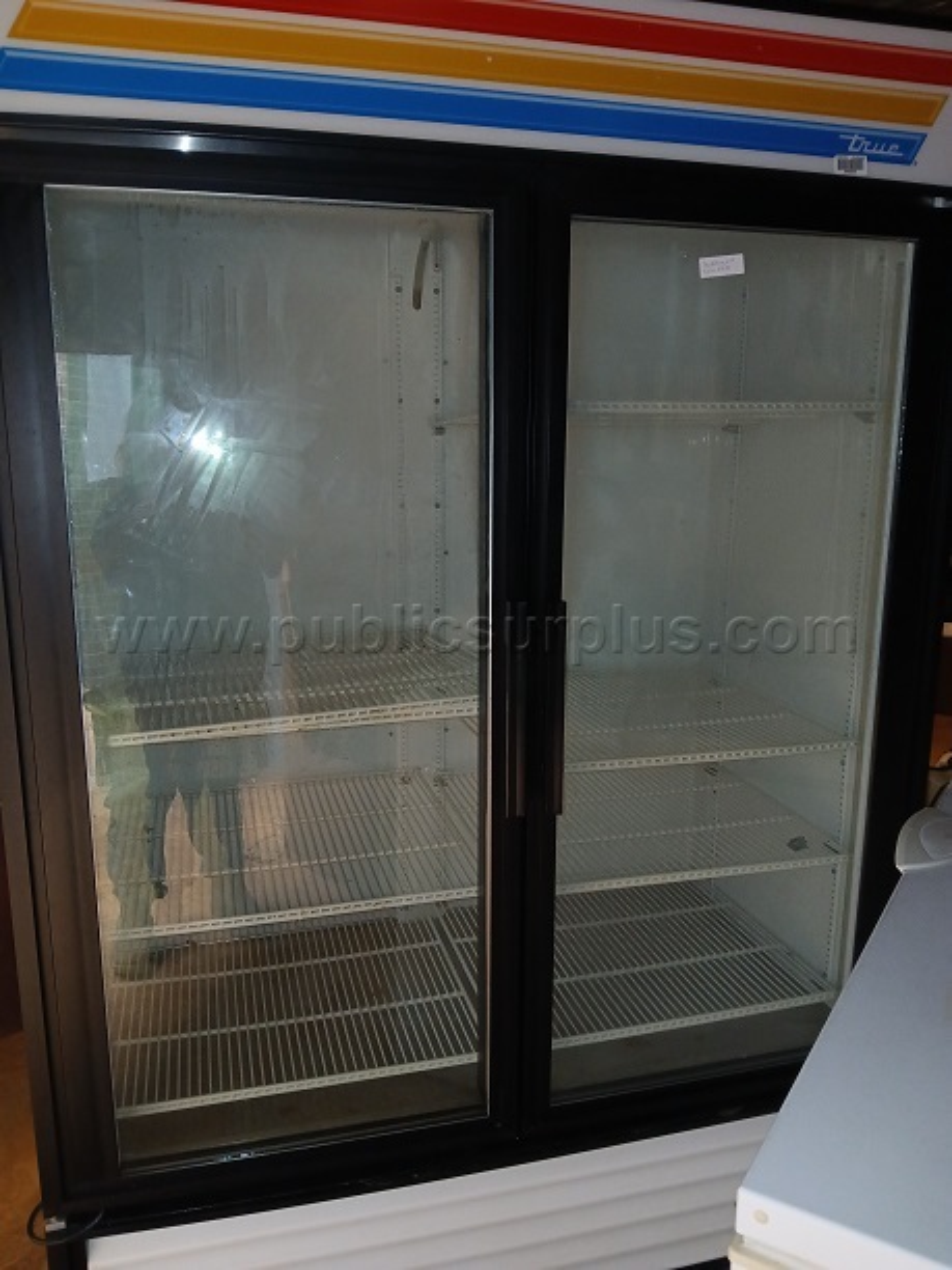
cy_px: 635
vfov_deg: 67.3
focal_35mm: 26
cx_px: 476
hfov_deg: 53.1
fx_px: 953
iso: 250
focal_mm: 3.98
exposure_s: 1/40
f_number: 1.8
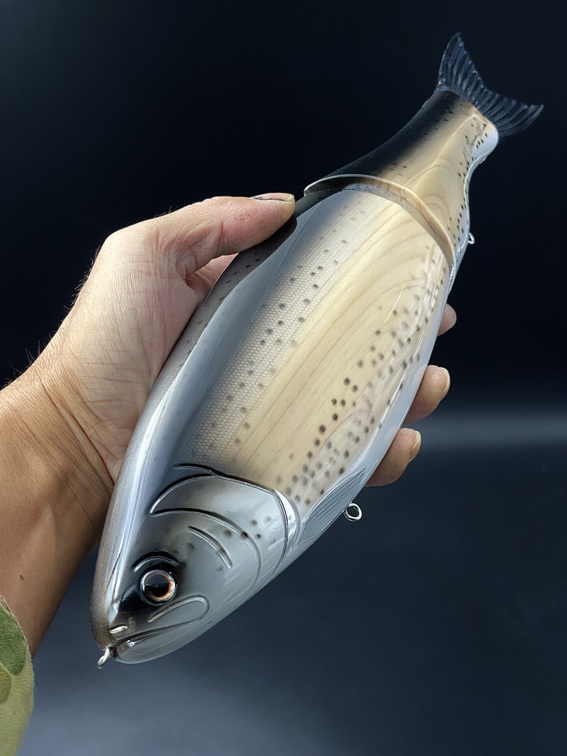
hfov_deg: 28.0
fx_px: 1136
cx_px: 284
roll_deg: +2.7
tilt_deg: -29.4
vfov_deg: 36.8
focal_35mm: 52
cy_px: 378
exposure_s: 1/116
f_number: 2
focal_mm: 6
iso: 200
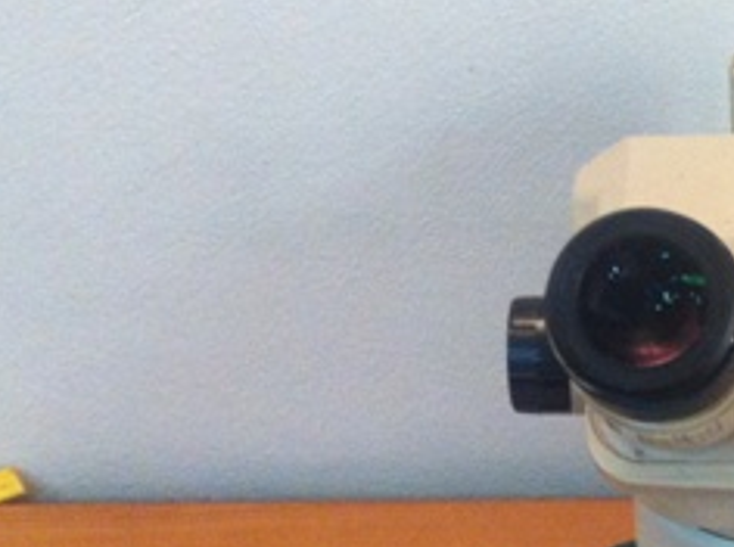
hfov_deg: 19.5
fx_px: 2010
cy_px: 488
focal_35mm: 95
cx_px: 868
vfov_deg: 15.3
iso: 320
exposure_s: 1/15
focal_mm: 3.85
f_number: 2.8
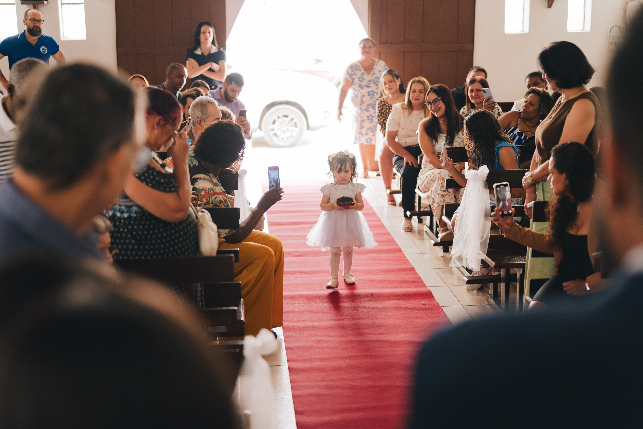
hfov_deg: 38.5
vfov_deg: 26.2
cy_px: 214
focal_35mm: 51
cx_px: 322
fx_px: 920
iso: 800
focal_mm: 50
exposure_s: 1/320
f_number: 1.8
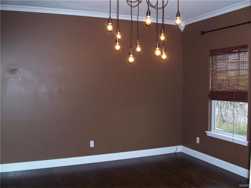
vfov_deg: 40.7
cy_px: 94
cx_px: 126
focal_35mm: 35
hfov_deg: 52.6
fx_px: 254
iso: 140
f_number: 2.8
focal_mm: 6
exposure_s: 1/60
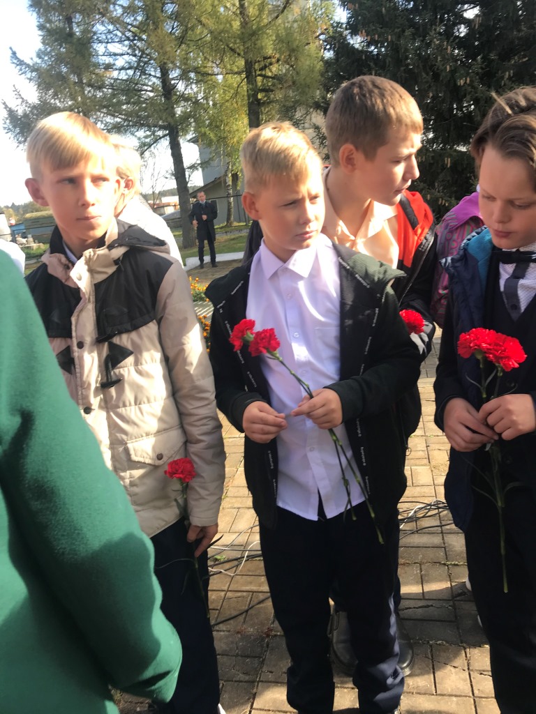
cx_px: 268
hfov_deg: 49.7
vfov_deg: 63.4
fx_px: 578
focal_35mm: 28
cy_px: 357
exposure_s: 1/375
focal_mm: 3.99
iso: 20
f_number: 1.8
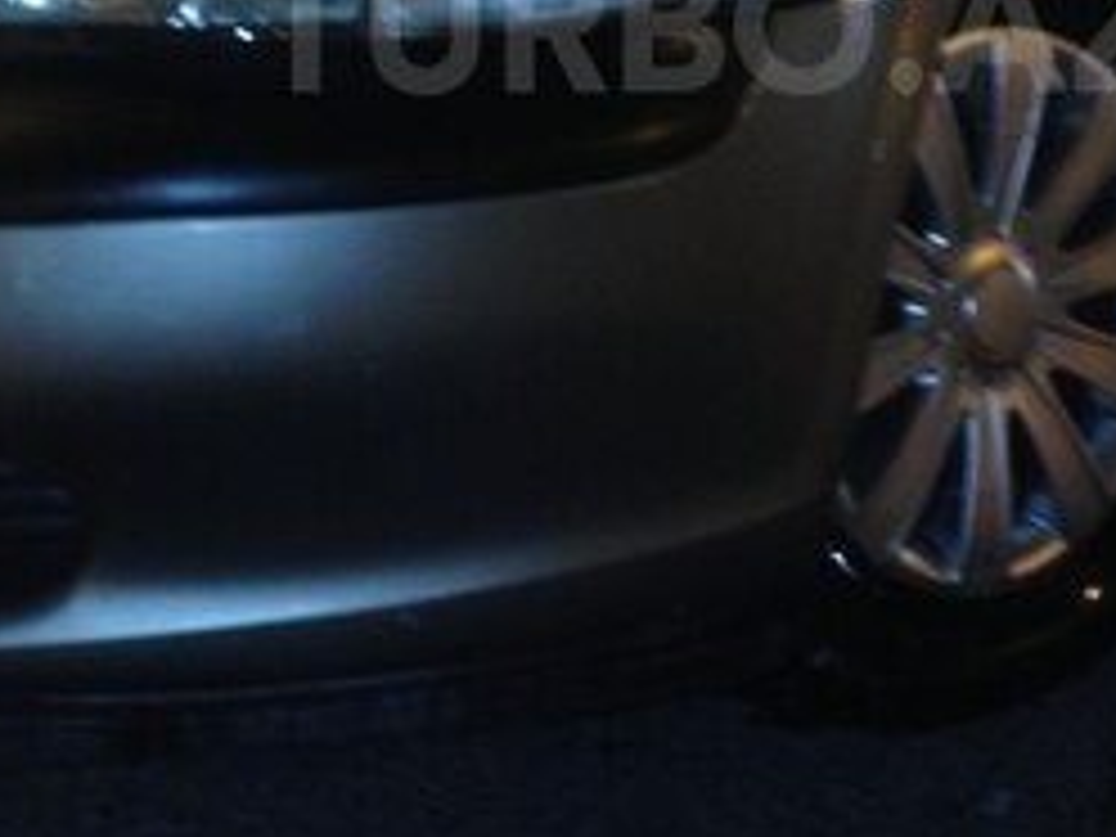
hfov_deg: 22.2
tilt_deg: -6.6
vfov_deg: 16.5
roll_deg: -1.2
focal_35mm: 88
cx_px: 716
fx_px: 2837
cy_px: 25
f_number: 2.4
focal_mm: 4.12
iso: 160
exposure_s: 1/17
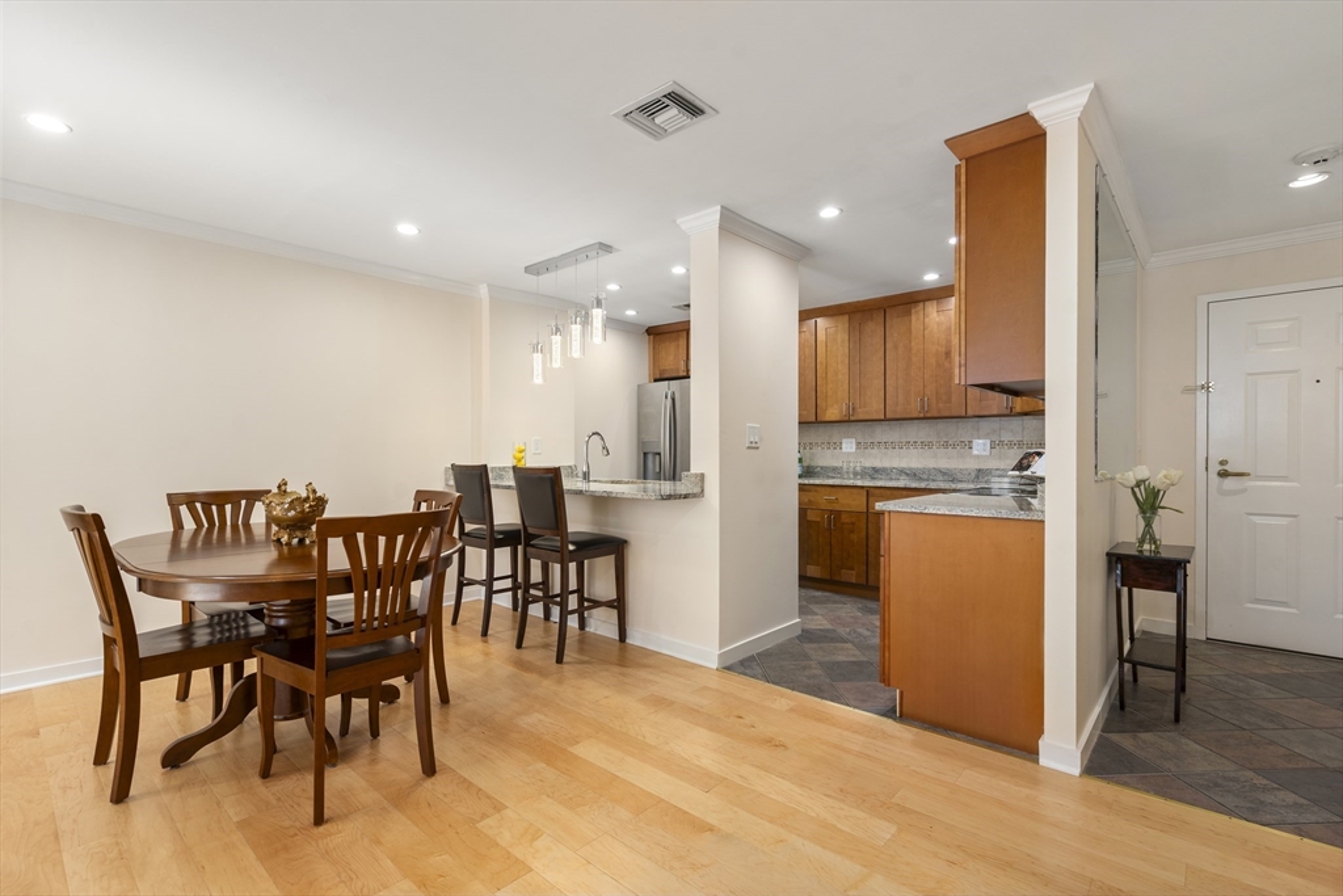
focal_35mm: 16
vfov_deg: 73.8
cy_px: 448
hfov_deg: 96.7
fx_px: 597
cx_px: 672
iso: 320
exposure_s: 1/6
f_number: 7.1
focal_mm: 16
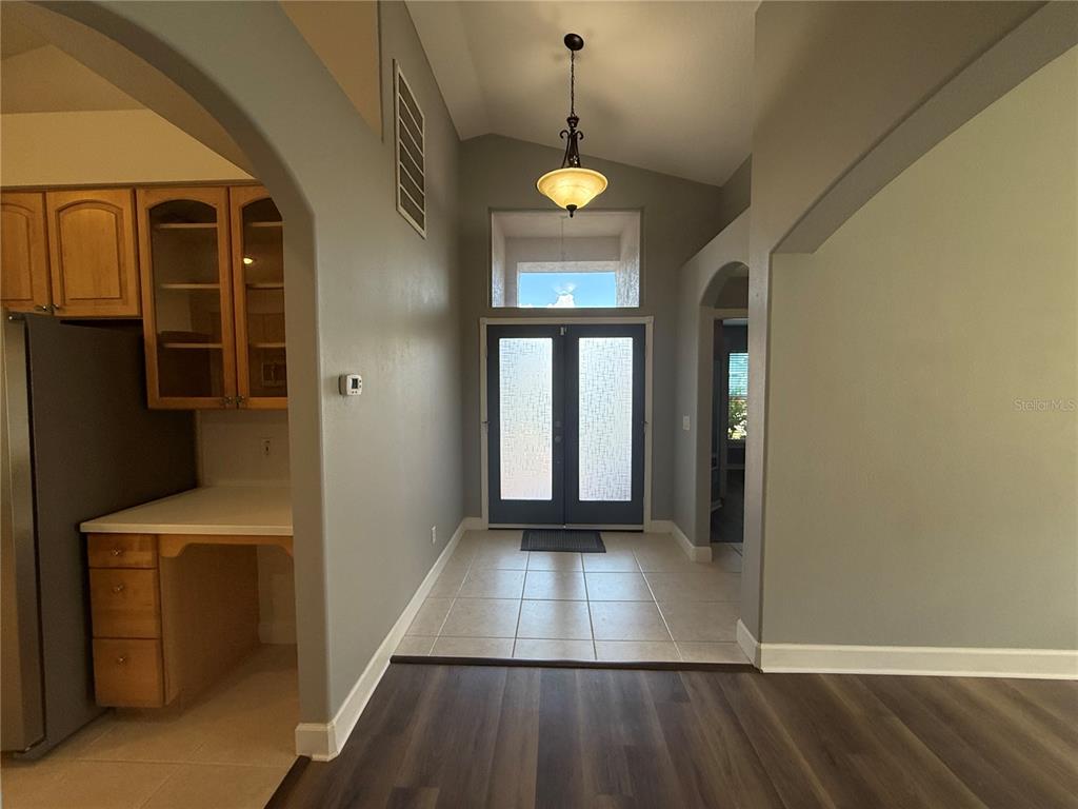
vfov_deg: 85.7
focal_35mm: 14
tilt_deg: -2.5
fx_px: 436
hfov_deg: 102.1
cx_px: 539
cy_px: 404
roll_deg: +0.1
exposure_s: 1/120
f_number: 2.2
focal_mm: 2.22
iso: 160
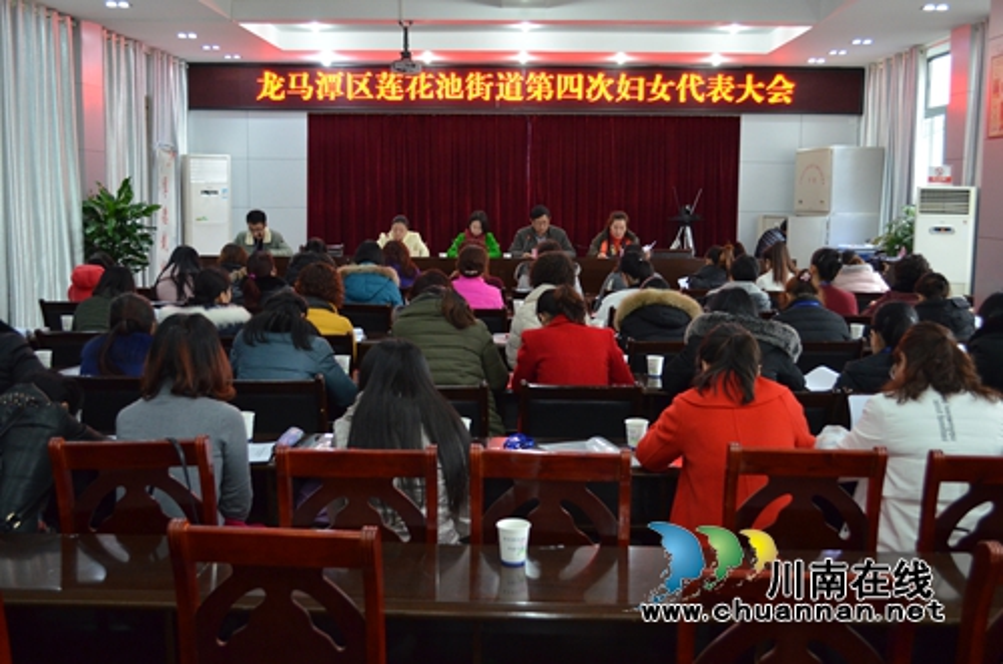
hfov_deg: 53.2
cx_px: 502
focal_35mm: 36
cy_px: 332
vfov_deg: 36.7
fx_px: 1001
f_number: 4
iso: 1600
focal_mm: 24
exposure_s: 1/50
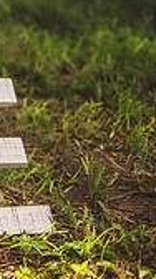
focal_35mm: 123
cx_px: -297
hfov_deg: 8.4
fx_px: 908
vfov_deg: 17.2
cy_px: 22
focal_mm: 34
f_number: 2.8
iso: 100
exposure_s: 1/800
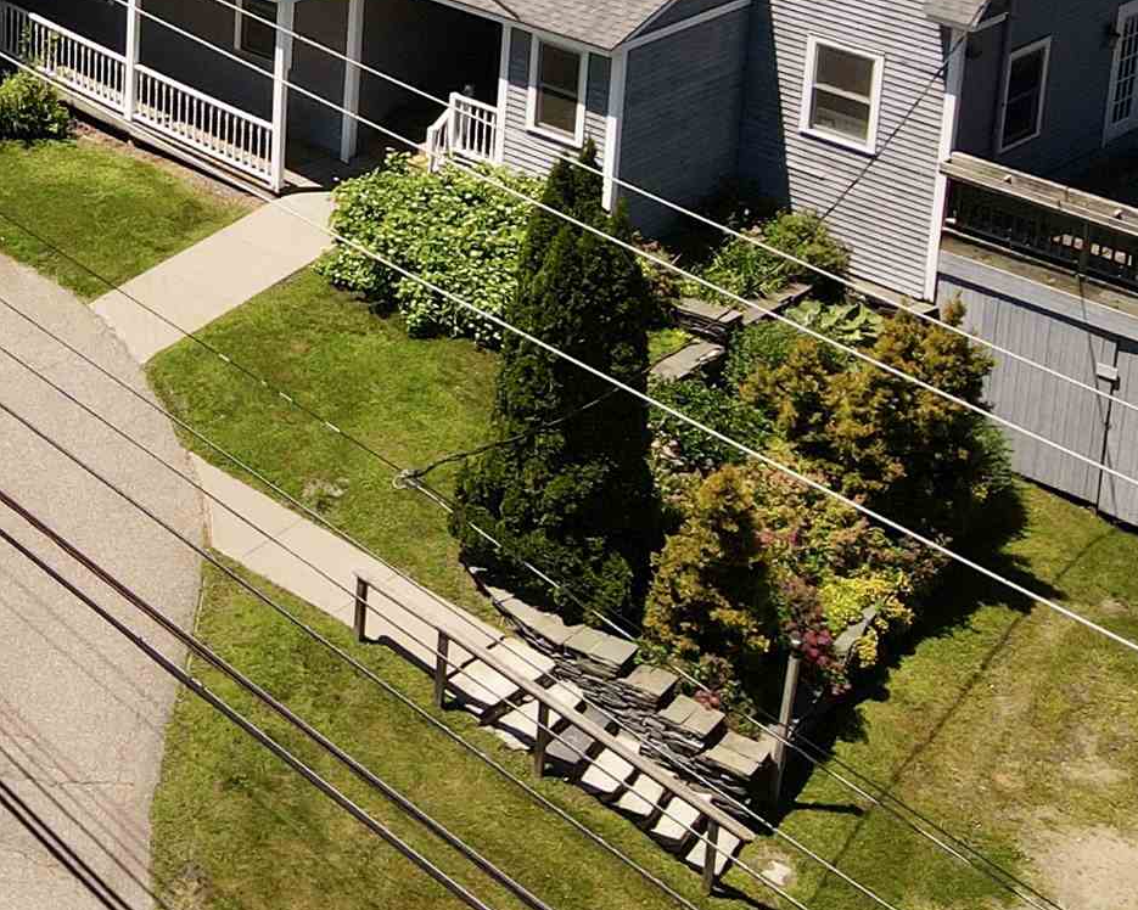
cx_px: -138
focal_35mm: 77
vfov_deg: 18.6
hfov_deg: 23.2
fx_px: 2593
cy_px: -251
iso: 110
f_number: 2.8
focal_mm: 4.5
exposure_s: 1/15
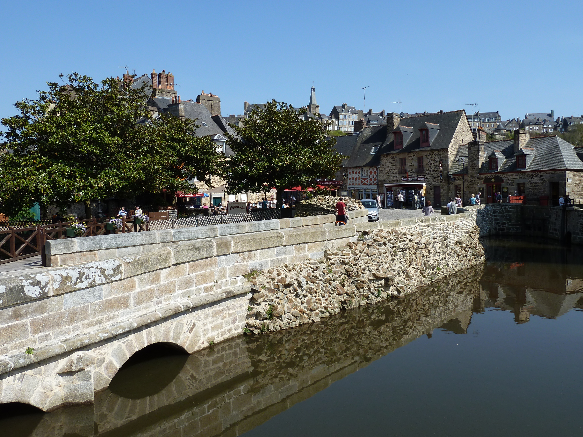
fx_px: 505
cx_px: 292
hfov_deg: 60.0
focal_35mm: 30
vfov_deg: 46.8
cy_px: 218
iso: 80
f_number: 4.5
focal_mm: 5
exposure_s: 1/500
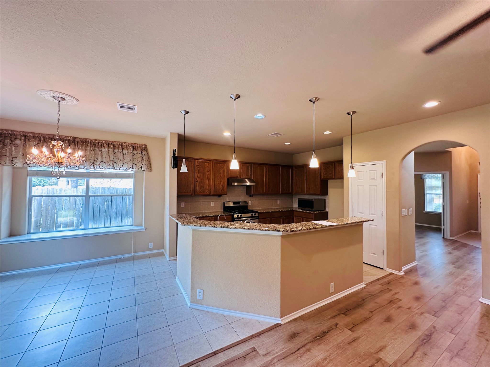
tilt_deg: +1.3
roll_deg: -0.7
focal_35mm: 14
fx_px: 198
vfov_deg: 85.7
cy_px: 184
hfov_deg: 102.1
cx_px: 245
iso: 200
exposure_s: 1/60
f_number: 2.2
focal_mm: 2.22
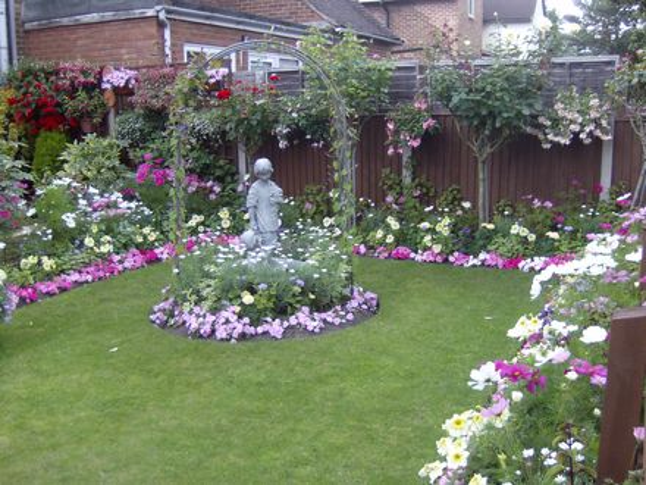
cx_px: 323
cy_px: 242
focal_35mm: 36
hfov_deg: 51.4
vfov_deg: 39.7
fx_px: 672
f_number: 2.8
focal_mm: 6
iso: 100
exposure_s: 1/88.3
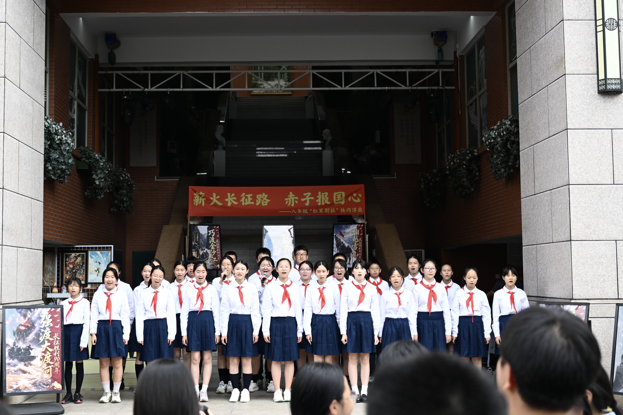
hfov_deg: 53.6
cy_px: 229
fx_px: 615
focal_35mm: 36
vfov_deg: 37.3
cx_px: 275
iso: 250
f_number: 2.8
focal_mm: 31.5
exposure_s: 1/800
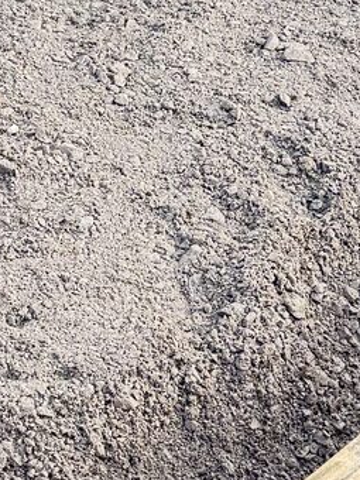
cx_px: 88
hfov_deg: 13.1
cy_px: 172
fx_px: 1567
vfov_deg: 17.4
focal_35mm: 113
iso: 80
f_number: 1.78
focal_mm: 6.76
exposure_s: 1/639
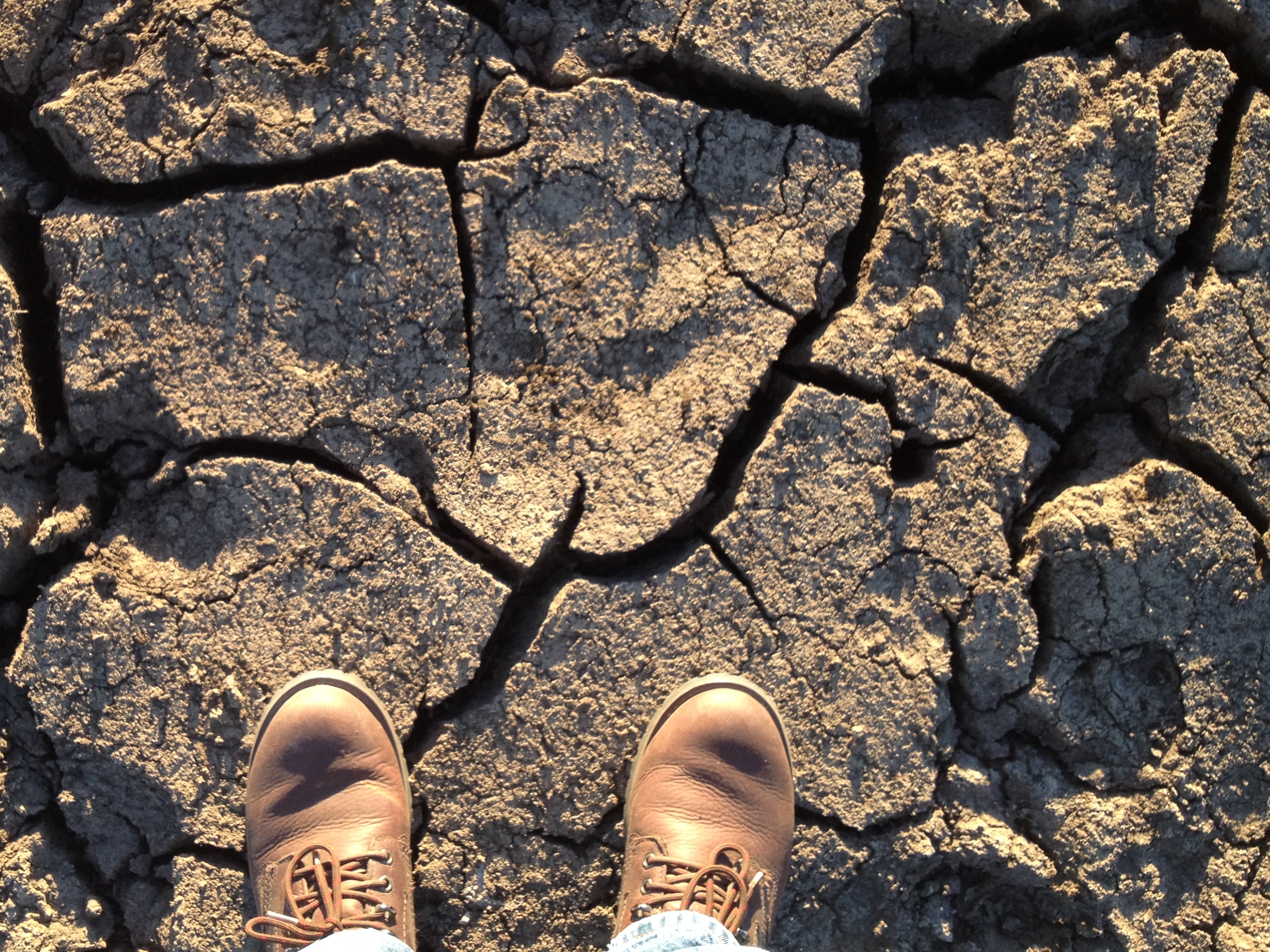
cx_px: 434
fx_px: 1761
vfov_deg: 30.3
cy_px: 446
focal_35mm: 48
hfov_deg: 39.2
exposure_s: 1/190
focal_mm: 4.28
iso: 50
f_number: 2.4
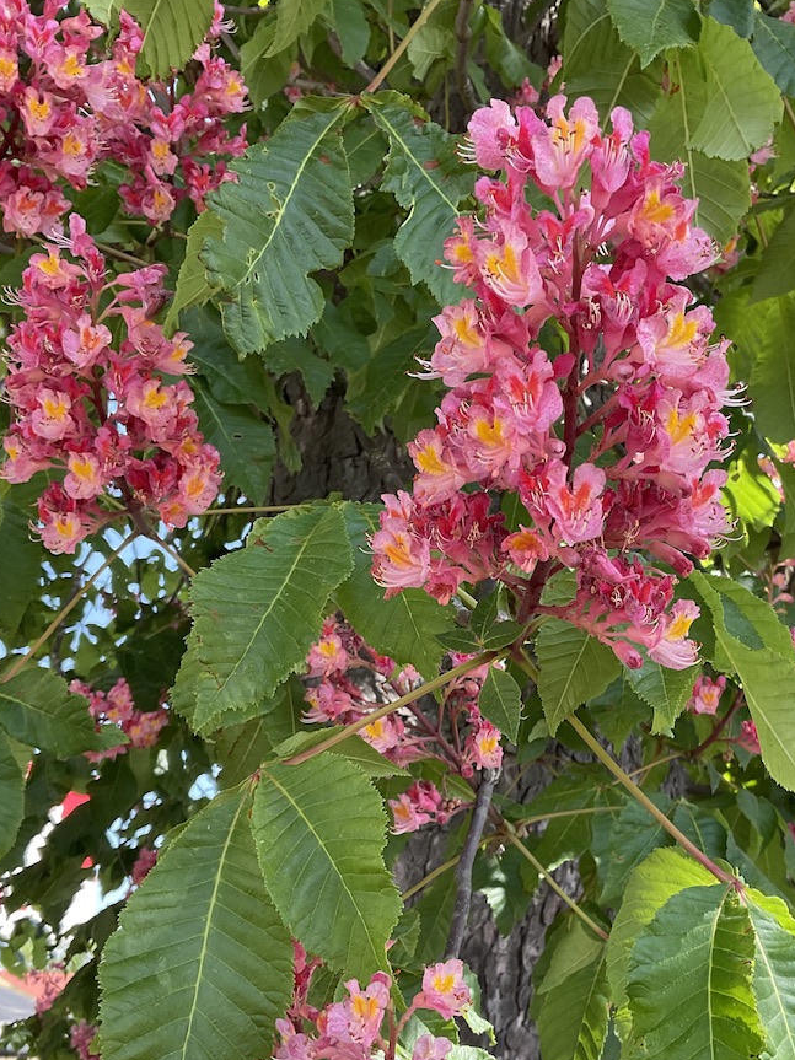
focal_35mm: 43
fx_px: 1317
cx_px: 493
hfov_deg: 33.4
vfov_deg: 43.5
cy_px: 672
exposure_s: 1/165
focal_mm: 3
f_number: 1.8
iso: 16
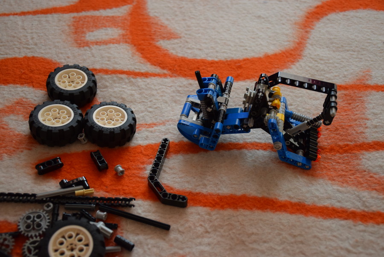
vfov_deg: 26.5
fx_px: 545
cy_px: 128
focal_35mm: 51
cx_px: 192
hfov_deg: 38.8
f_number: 4.2
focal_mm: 34
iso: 1100
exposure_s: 1/60
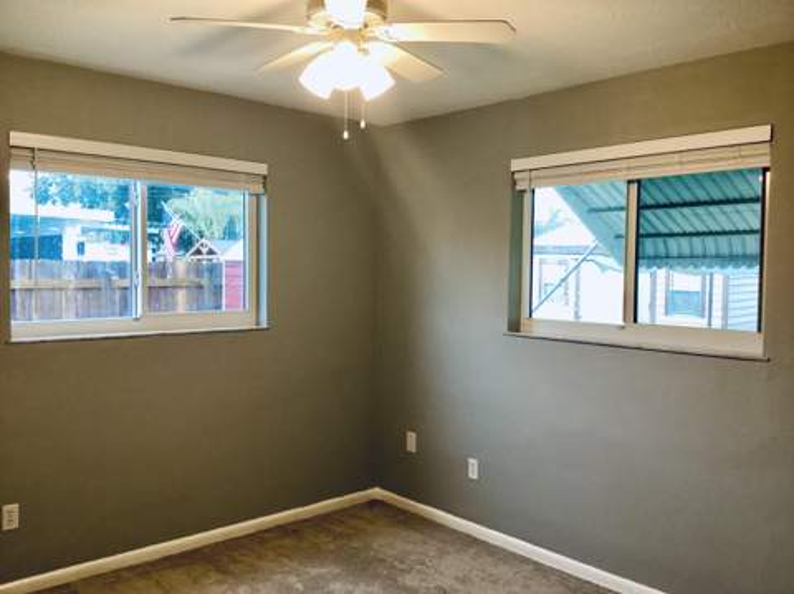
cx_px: 397
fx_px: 710
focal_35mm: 31
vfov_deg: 45.4
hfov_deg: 58.4
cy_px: 297
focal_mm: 3.3
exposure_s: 1/60
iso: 250
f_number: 2.4
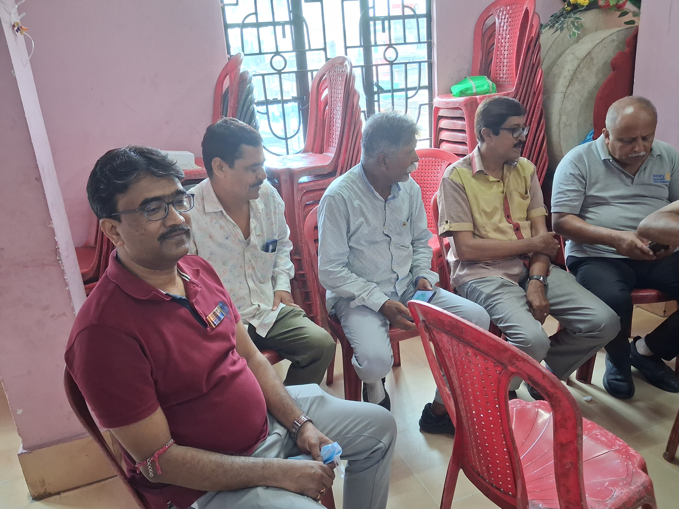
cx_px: 340
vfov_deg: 51.4
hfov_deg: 65.3
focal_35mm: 27
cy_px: 254
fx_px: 530
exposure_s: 1/50
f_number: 1.8
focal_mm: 4
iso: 500
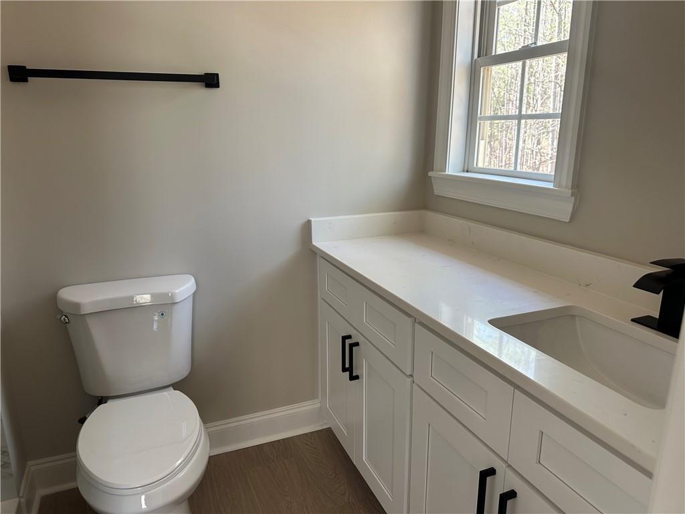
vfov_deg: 56.8
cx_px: 342
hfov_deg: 71.6
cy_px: 257
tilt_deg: -14.0
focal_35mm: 24
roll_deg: -0.3
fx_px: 475
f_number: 1.78
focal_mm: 6.86
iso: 125
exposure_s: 1/121
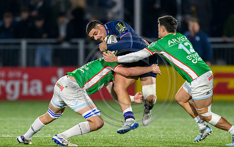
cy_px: 103
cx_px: 123
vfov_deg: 1.4
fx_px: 5981
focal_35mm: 936
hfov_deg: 2.2
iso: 10000
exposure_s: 1/1250
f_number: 4
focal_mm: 560
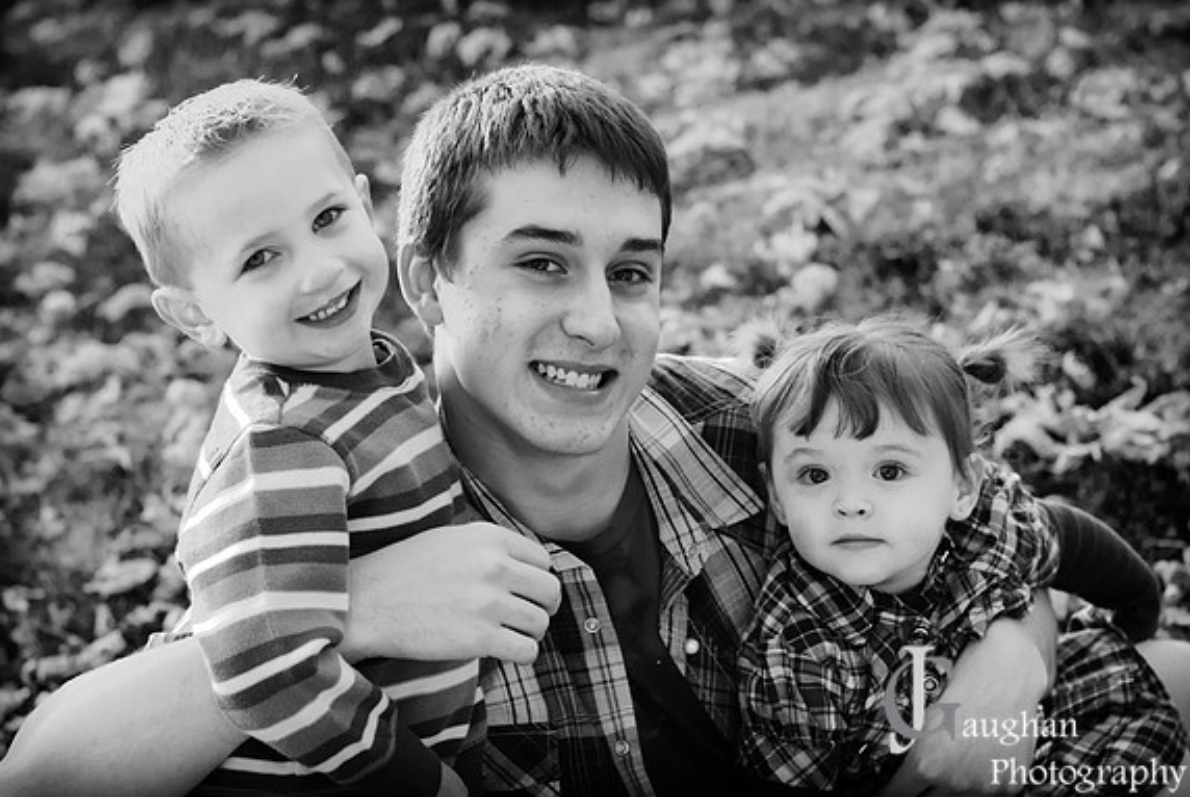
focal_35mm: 76
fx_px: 2515
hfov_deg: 26.6
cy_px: 400
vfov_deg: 18.0
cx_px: 595
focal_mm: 50
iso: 400
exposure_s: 1/125
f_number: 3.5
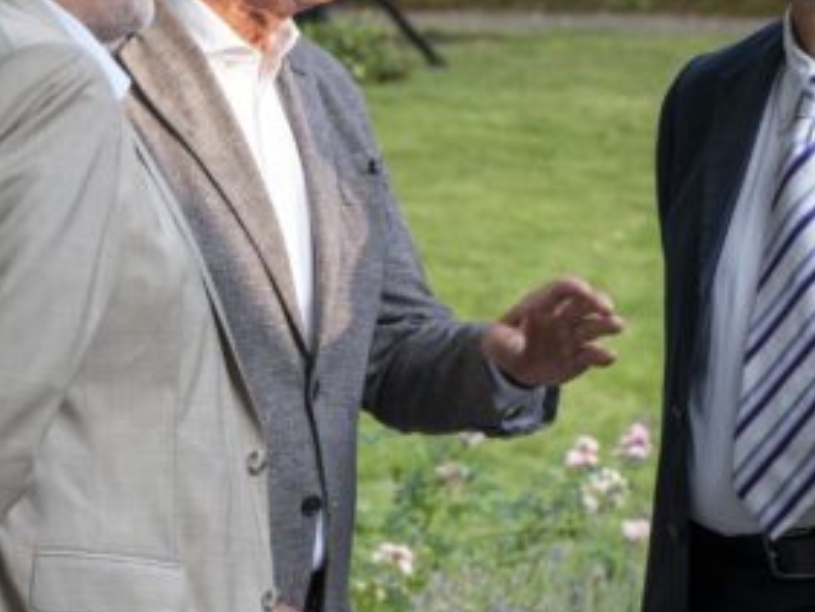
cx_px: 586
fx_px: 8951
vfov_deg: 3.9
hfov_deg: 5.2
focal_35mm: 380
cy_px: 49
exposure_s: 1/125
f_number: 11
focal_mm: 185
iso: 1600
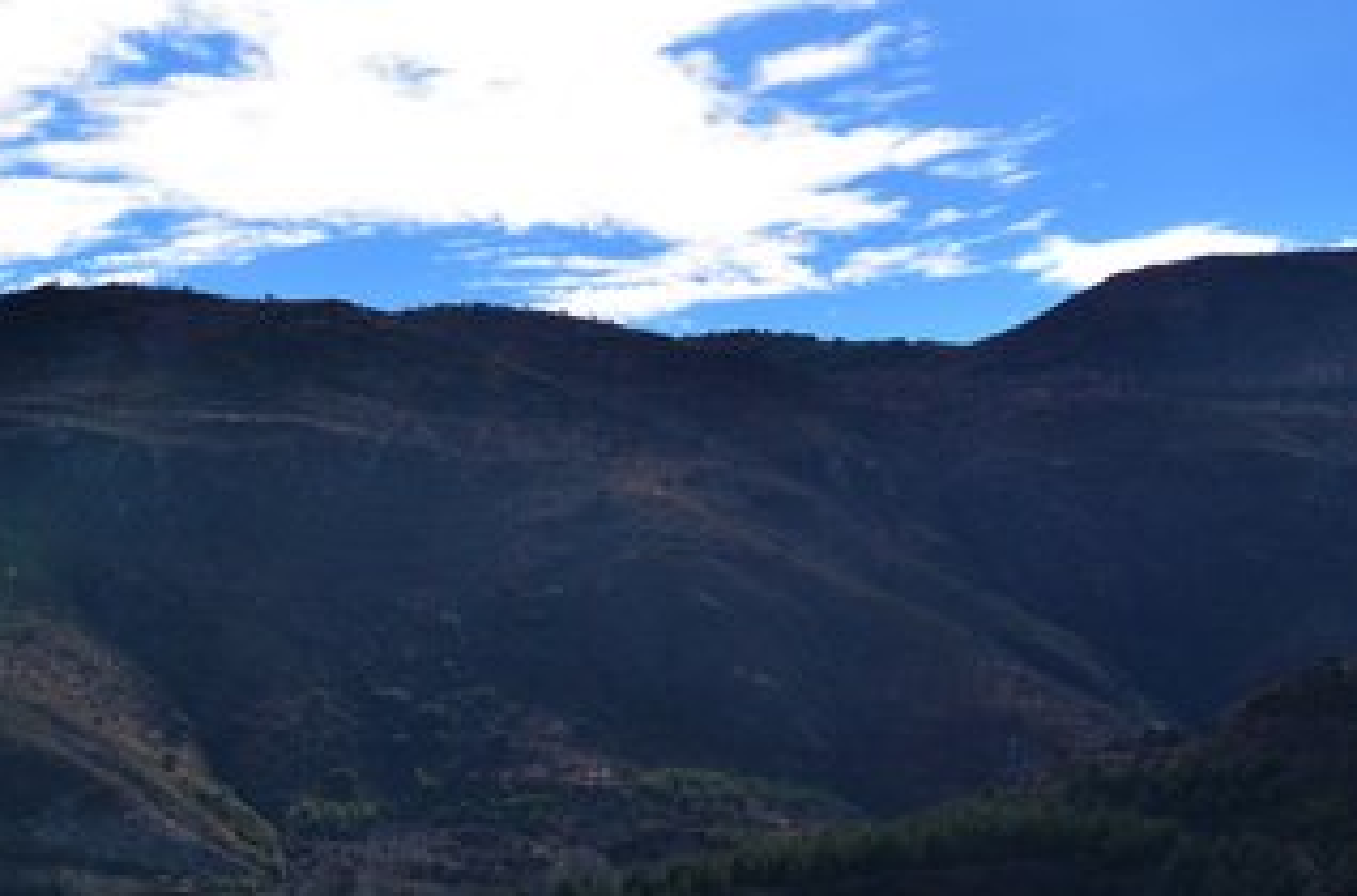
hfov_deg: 27.1
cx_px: -154
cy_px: 806
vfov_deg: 19.5
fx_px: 2556
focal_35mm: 68
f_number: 13
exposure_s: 1/640
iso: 400
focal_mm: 18
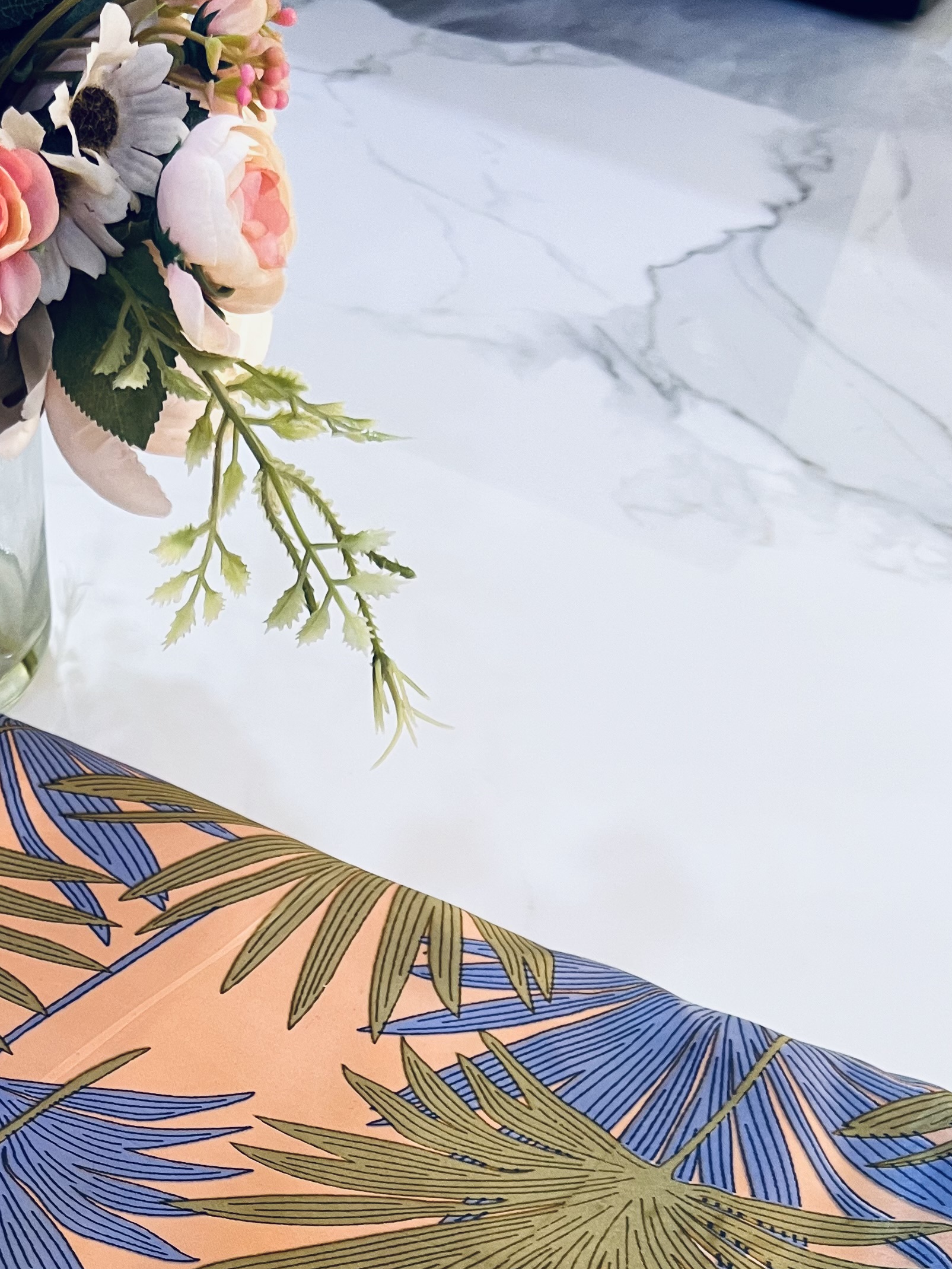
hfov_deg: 29.0
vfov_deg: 36.9
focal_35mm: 49
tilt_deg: -52.1
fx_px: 1796
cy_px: 1091
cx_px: 195
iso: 125
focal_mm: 5.7
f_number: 1.5
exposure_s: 1/81
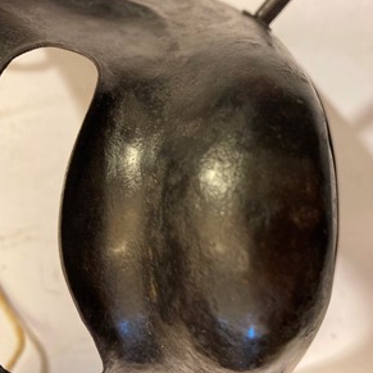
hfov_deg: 48.3
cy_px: 186
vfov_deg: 48.5
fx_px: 414
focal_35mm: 34
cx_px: 217
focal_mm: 3.99
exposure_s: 1/50
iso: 160
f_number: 1.8
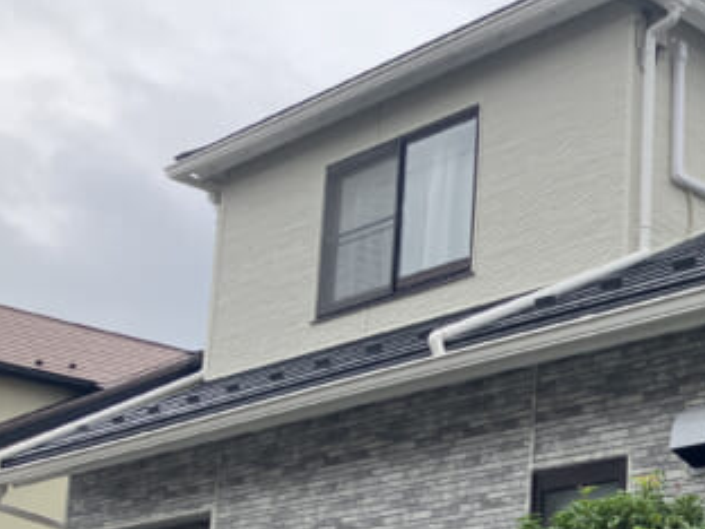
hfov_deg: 25.9
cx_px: 791
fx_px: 1405
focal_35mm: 69
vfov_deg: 20.8
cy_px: 482
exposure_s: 1/783
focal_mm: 3.99
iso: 32
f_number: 1.8
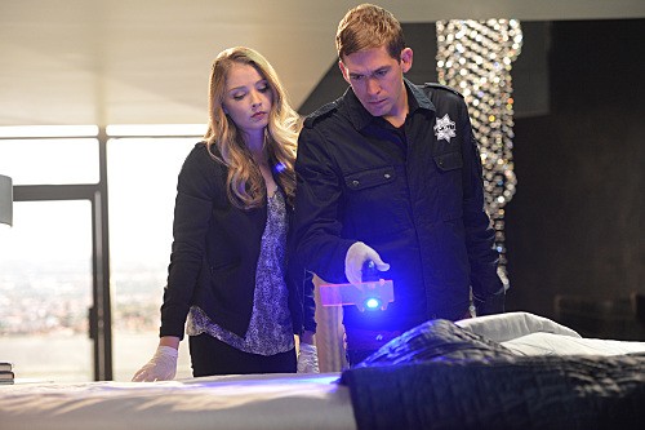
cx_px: 322
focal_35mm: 100
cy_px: 215
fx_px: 1791
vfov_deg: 13.7
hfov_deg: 20.4
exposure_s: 1/160
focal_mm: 100
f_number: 4
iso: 3200
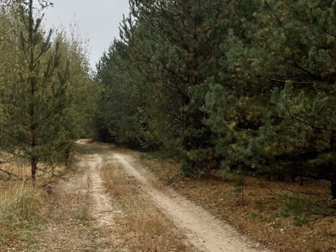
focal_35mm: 43
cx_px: 148
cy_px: 190
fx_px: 417
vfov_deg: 32.9
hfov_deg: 43.8
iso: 32
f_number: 1.6
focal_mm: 4.2
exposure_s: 1/875
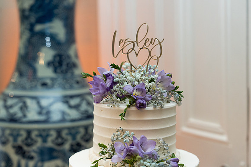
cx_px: 126
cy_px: 84
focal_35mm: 61
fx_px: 425
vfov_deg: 22.3
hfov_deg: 32.9
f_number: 3.5
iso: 2500
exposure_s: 1/200
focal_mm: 61
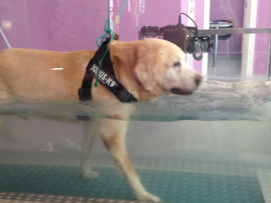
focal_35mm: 51
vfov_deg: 28.5
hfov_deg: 37.5
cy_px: 113
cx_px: 132
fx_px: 399
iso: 50
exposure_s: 1/20
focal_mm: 4.28
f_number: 2.4
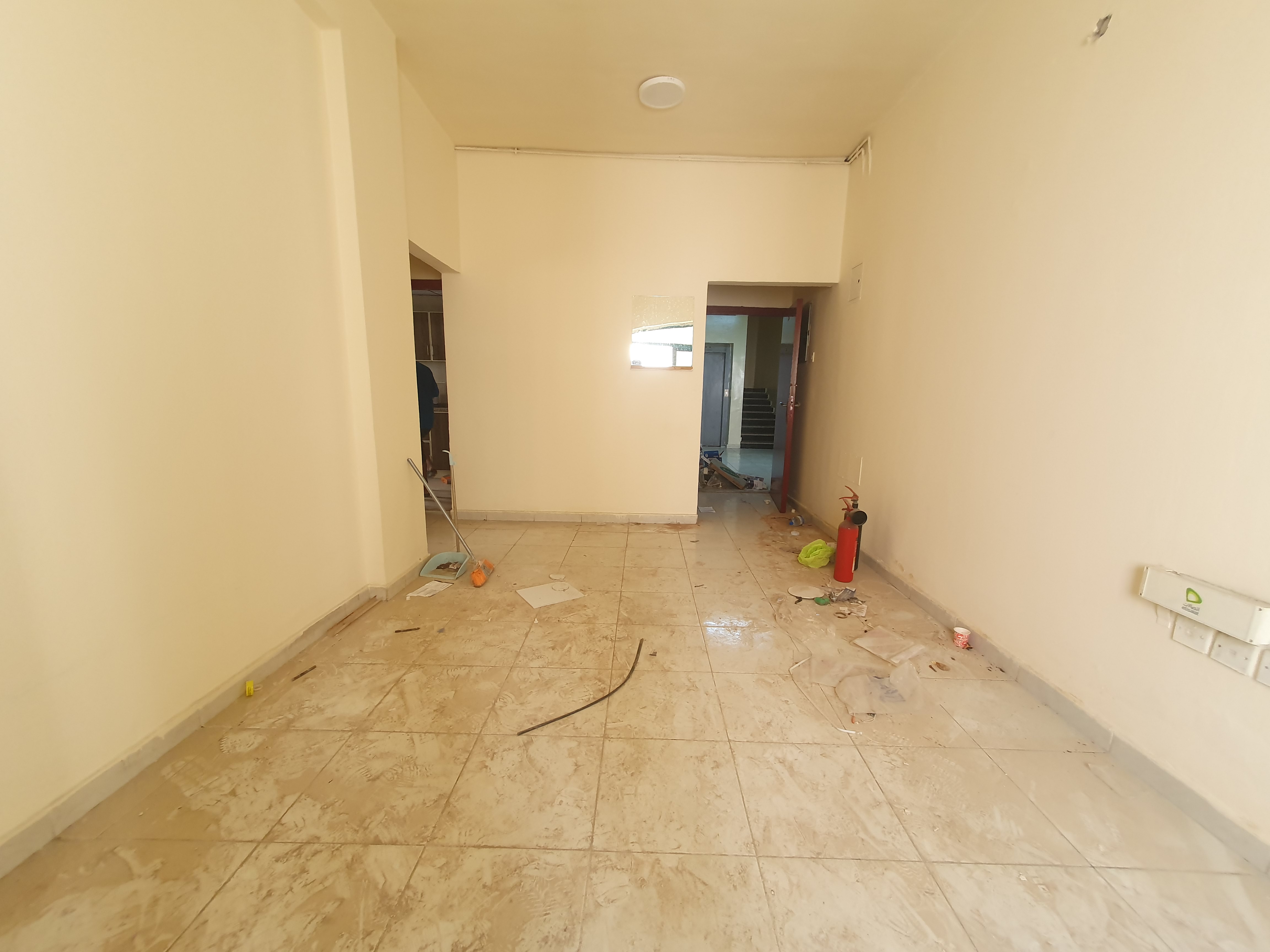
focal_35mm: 13
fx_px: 477
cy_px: 476
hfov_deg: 106.2
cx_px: 635
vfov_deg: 89.9
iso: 160
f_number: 2.2
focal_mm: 1.8
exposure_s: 1/60
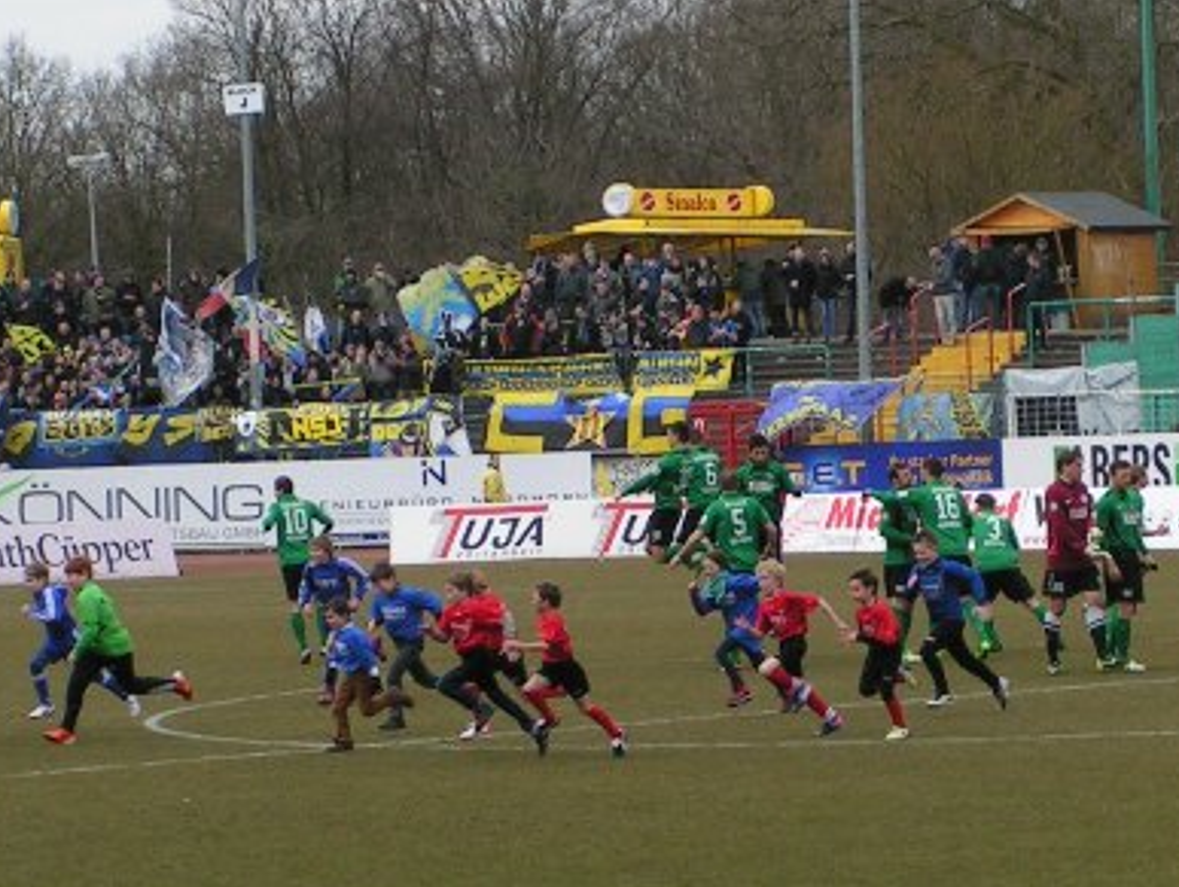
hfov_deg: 8.9
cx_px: 786
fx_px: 7602
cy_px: 226
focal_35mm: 223
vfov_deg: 6.7
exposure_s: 1/320
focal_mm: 16.6
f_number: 5.6
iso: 50
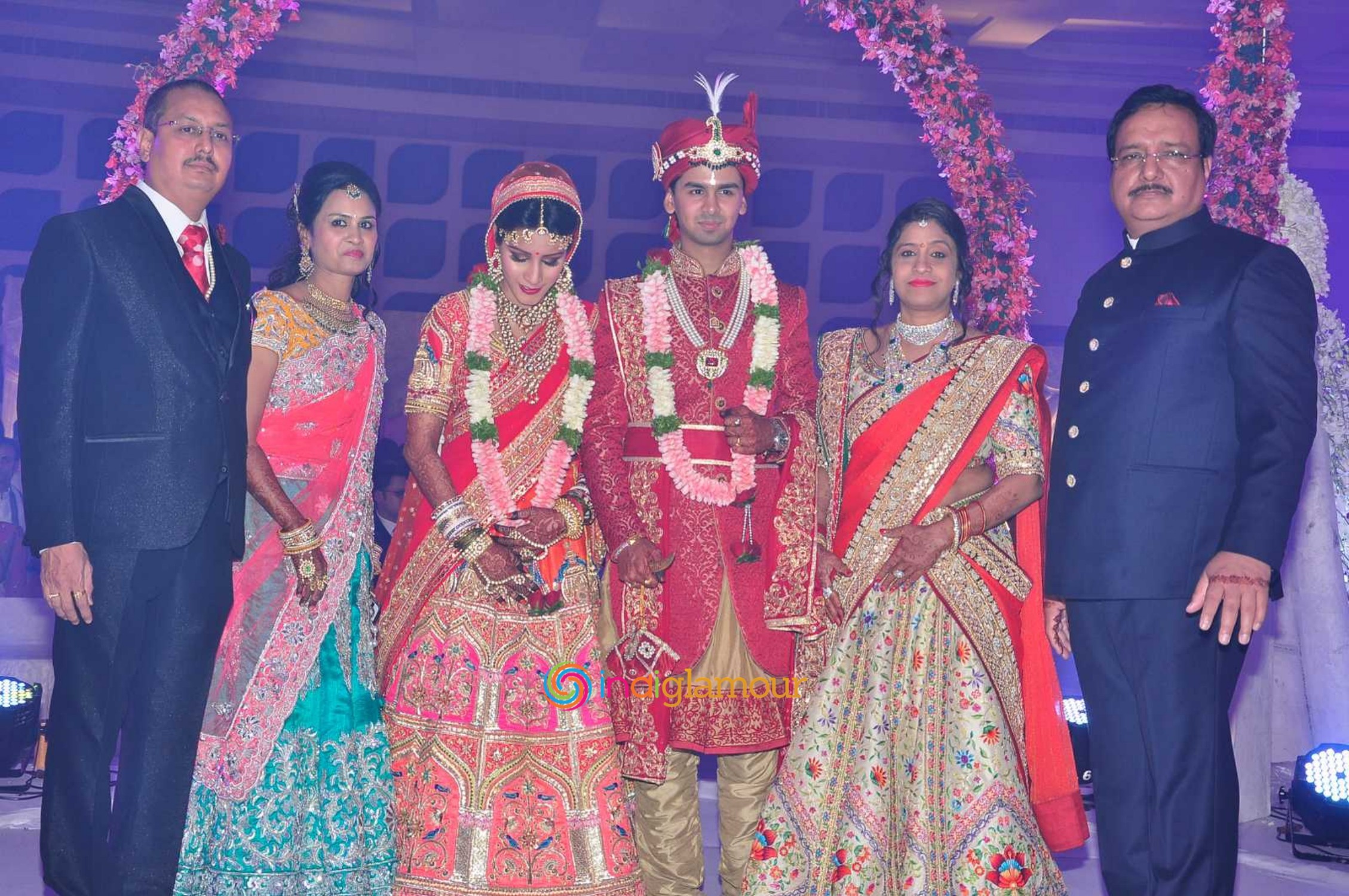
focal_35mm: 52
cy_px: 448
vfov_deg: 25.7
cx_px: 674
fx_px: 1965
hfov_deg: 37.9
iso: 400
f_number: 6.3
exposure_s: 1/125
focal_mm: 35
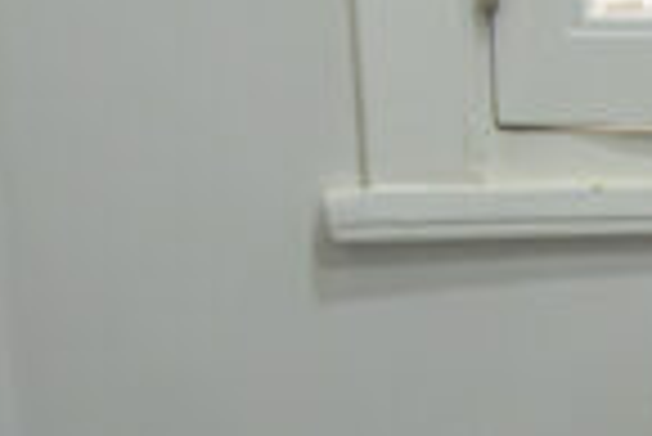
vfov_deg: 7.1
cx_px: 1614
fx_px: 3463
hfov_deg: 9.5
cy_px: 530
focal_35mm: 191
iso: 4000
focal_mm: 24
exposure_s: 1/160
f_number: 6.3
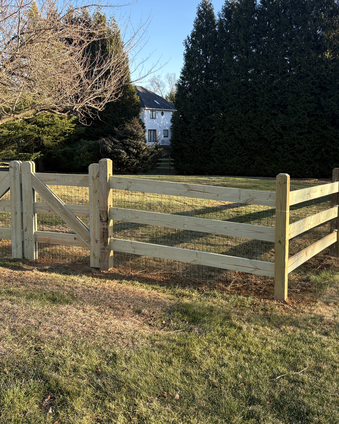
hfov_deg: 37.3
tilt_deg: -5.1
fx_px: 502
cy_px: 177
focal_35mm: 40
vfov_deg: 45.6
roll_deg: +0.4
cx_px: 185
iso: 50
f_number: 1.6
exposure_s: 1/782
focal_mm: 5.96
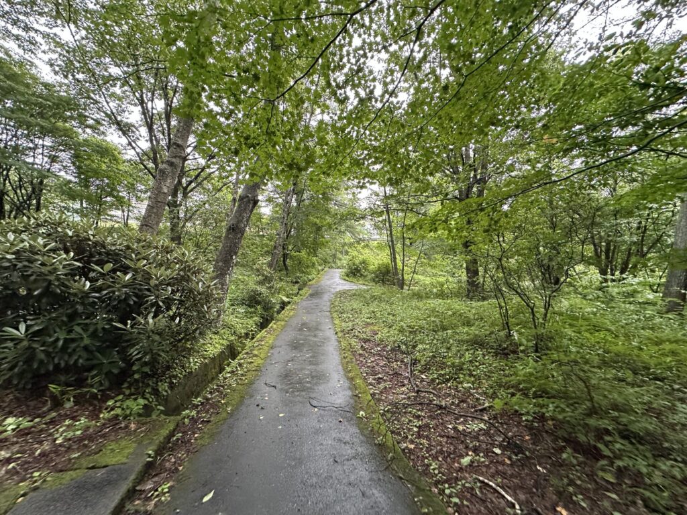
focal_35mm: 14
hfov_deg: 102.1
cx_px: 344
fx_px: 278
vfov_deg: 85.7
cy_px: 258
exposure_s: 1/99
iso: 250
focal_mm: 2.22
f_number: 2.2
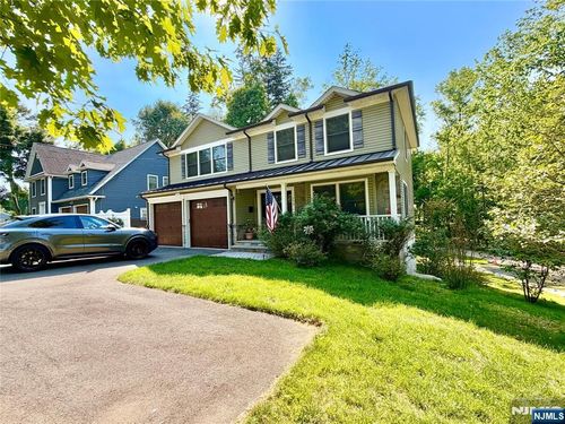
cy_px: 212
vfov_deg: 85.7
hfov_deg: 102.1
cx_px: 282
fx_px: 229
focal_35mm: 14
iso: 40
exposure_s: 1/602
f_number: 2.2
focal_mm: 2.22
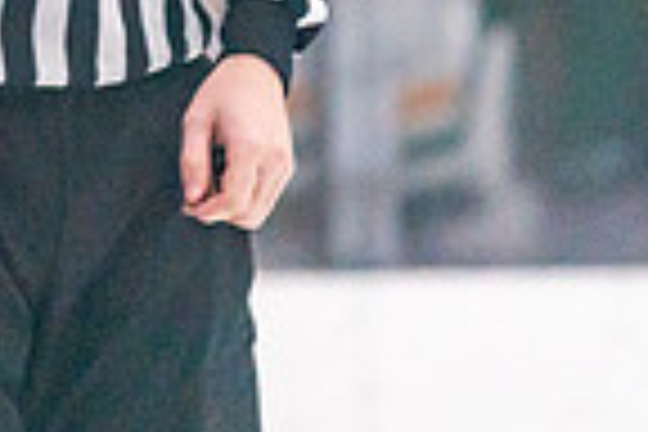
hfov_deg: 2.1
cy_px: -615
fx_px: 17639
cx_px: -445
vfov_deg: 1.4
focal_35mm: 980
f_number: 2.8
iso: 3200
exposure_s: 1/1250
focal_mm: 200
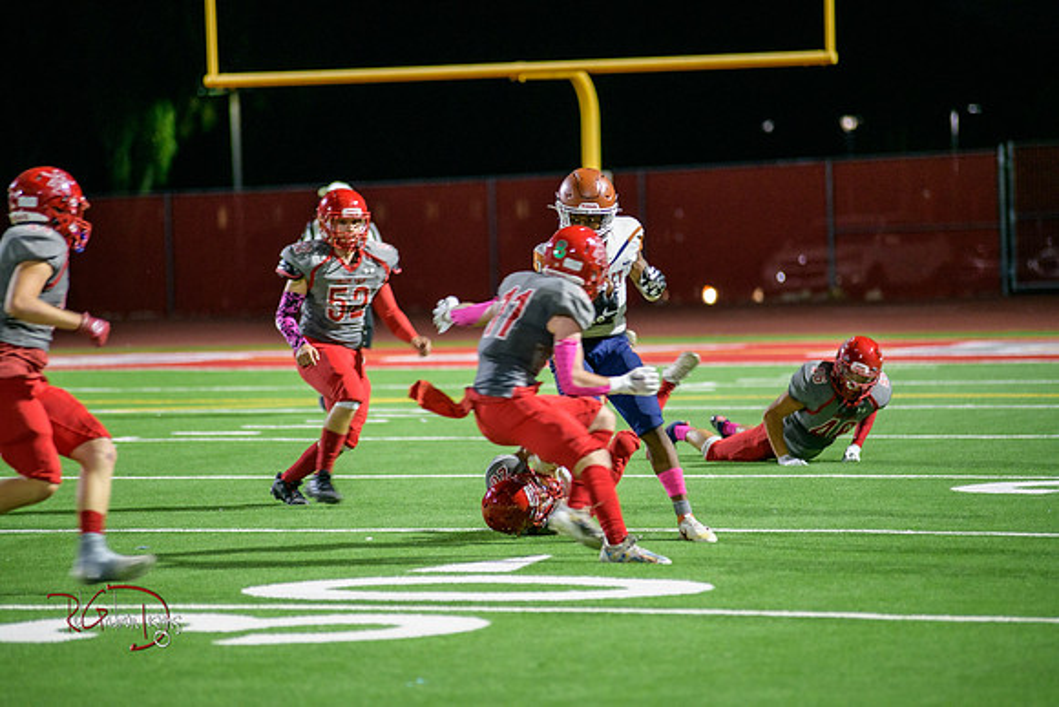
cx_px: 530
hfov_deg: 10.3
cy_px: 354
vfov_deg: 6.9
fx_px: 5884
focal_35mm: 200
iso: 1600
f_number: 2.8
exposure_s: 1/250
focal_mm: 200
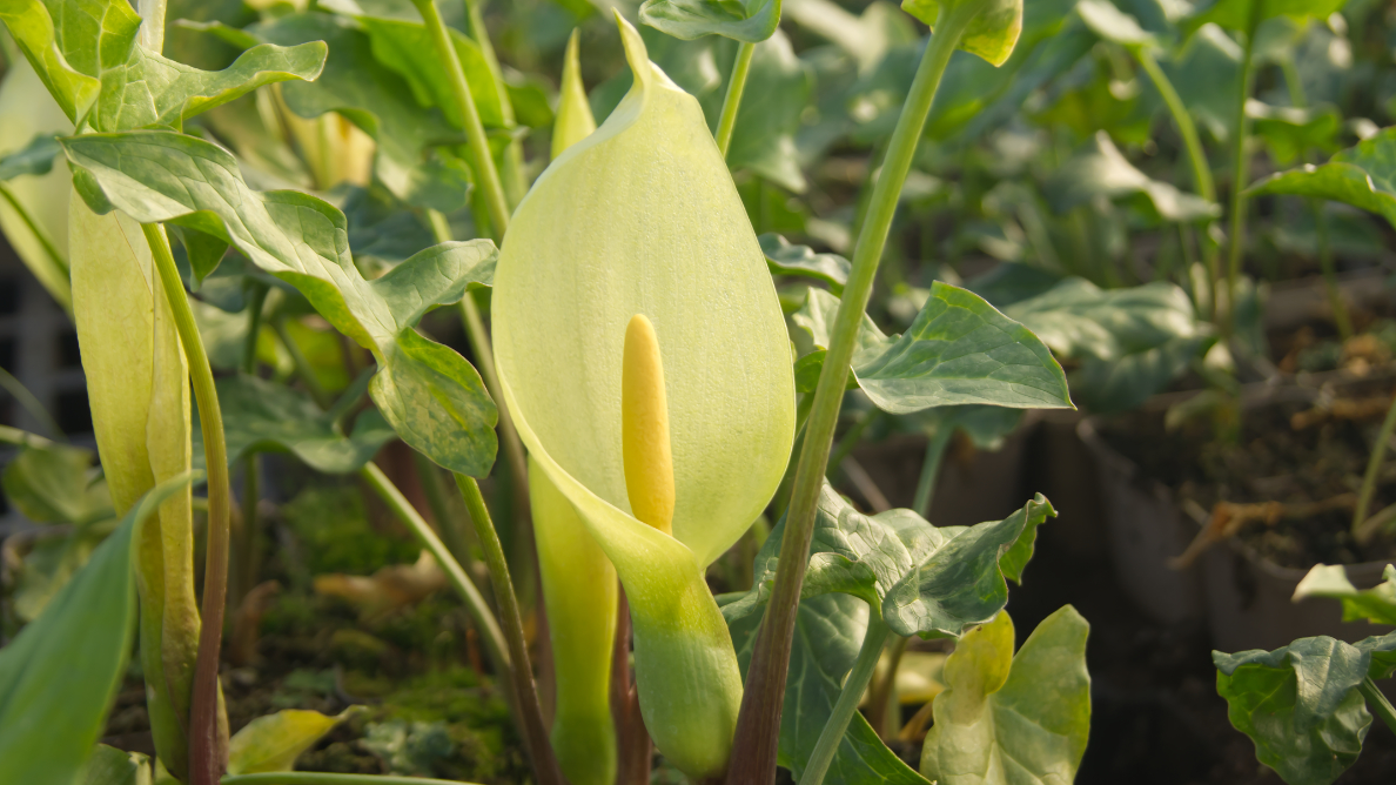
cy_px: 436
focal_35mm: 56
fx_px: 2055
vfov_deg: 21.6
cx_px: 696
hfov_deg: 37.5
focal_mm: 35
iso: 100
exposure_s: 1/125
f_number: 5
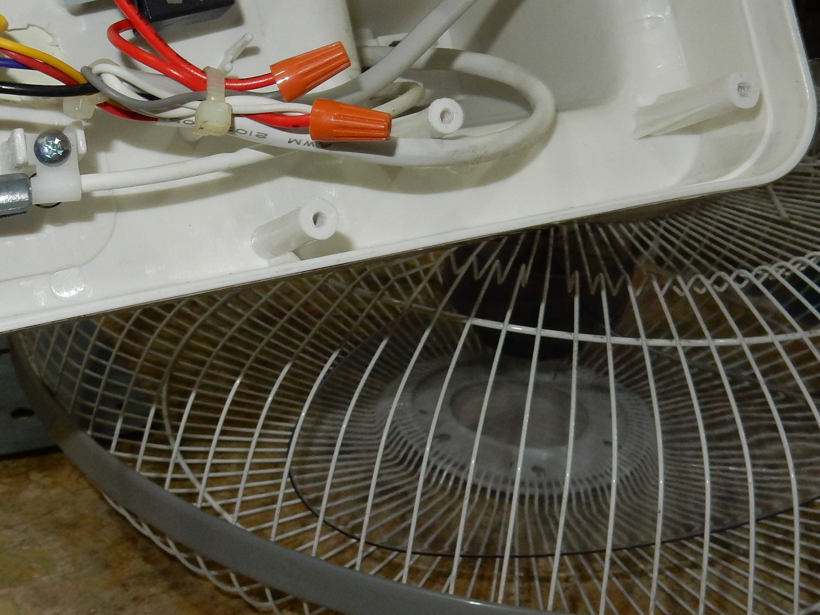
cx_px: 239
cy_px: 160
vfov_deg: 24.6
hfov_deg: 32.3
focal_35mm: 59
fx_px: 1398
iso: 200
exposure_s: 1/30
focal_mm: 5.4
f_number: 4
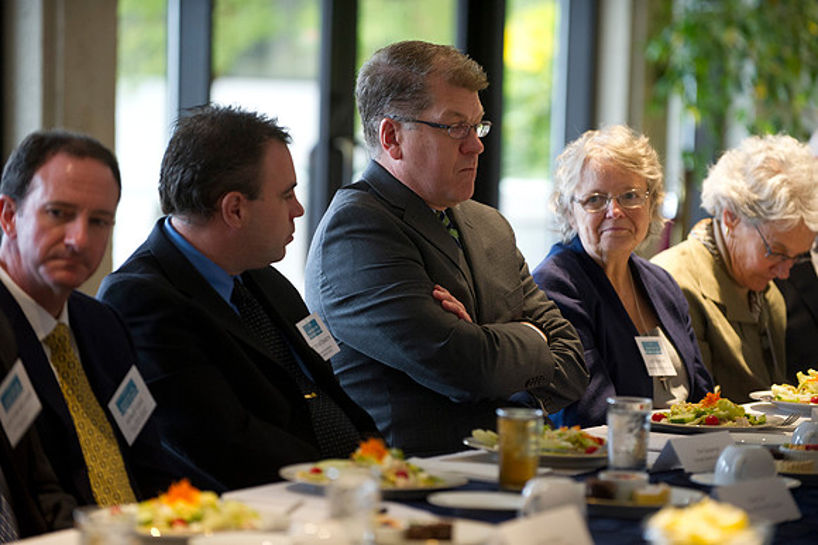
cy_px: 272
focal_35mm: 155
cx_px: 409
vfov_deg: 8.8
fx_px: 3520
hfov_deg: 13.3
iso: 2500
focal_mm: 155
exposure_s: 1/80
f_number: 2.8
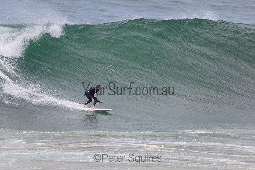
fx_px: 5077
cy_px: 82
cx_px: 106
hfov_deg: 2.9
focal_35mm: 717
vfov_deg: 1.9
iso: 1000
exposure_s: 1/2000
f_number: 11
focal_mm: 540
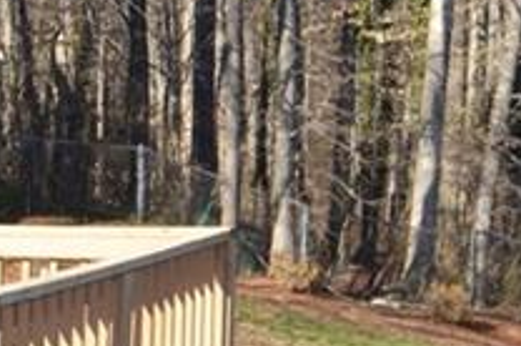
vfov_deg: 10.8
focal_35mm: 125
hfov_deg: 14.3
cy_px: 330
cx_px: -431
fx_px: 1813
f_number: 11
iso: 400
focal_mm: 17
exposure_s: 1/250
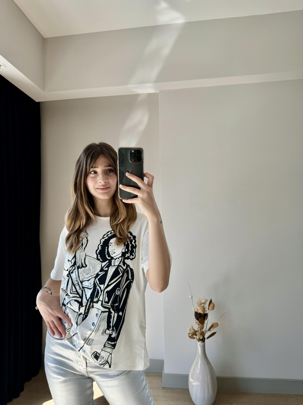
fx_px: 280
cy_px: 202
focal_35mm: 24
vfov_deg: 71.6
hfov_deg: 56.8
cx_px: 152
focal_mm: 6.86
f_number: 1.78
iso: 80
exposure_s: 1/756
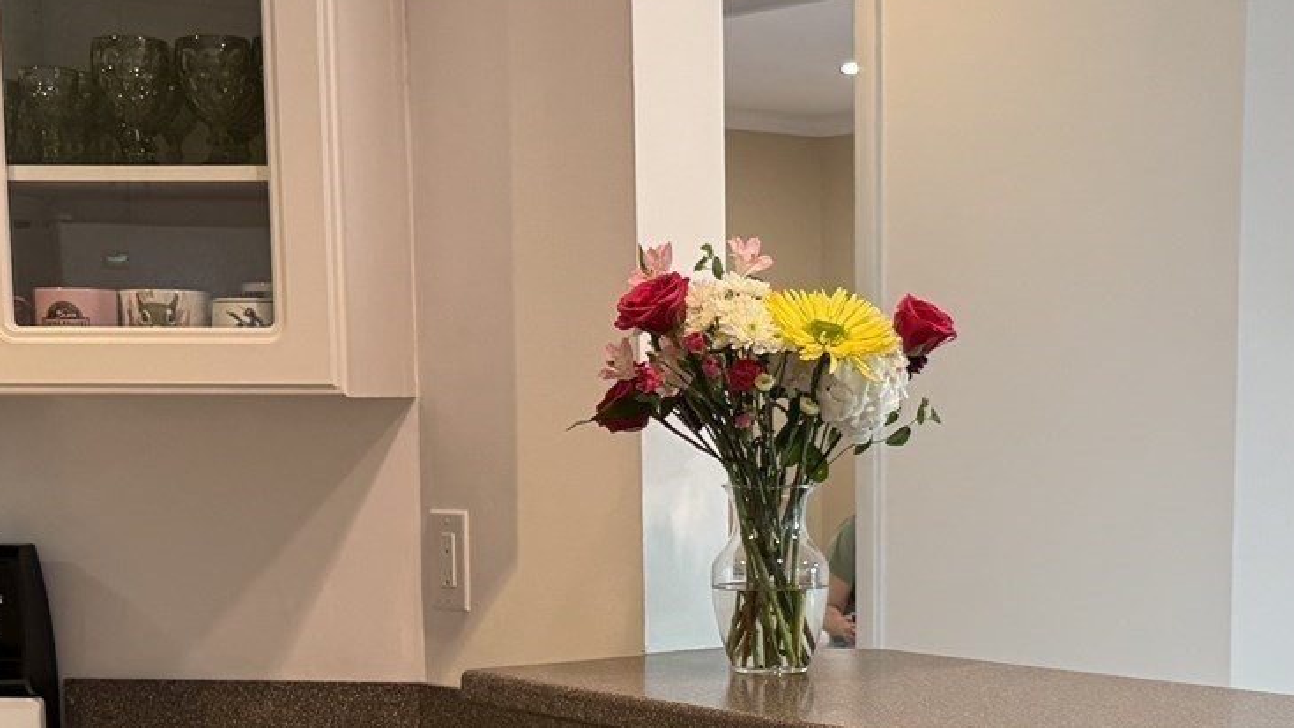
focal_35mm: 73
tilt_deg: -6.7
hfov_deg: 28.8
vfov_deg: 16.3
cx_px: 834
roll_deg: +0.5
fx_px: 2505
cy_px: 686
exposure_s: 1/120
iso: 200
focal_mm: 6.76
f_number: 1.78
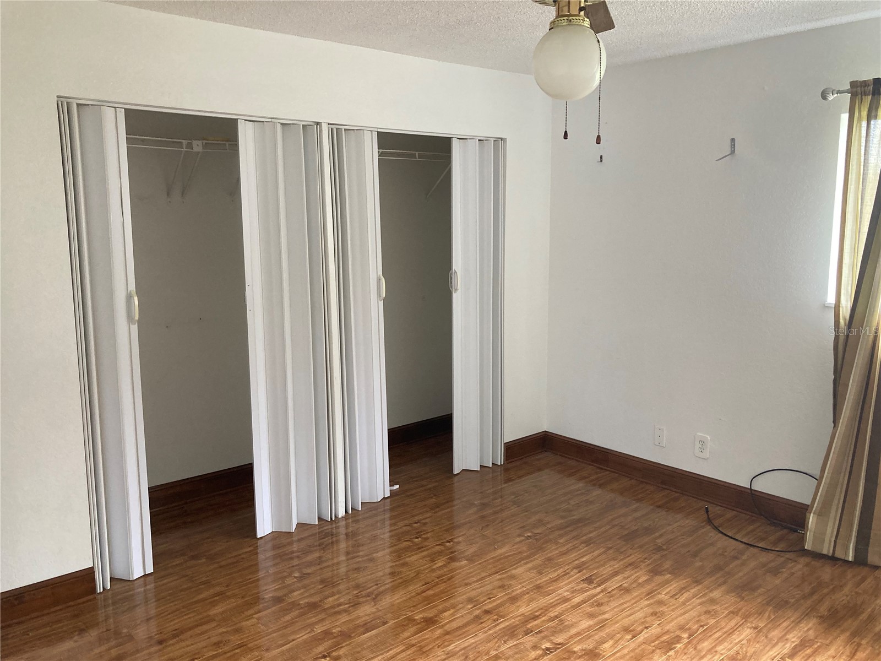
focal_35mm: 28
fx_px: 713
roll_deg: +0.5
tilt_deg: -6.0
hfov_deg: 63.4
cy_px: 330
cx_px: 440
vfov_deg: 49.7
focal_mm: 3.99
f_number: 1.8
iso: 160
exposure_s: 1/60
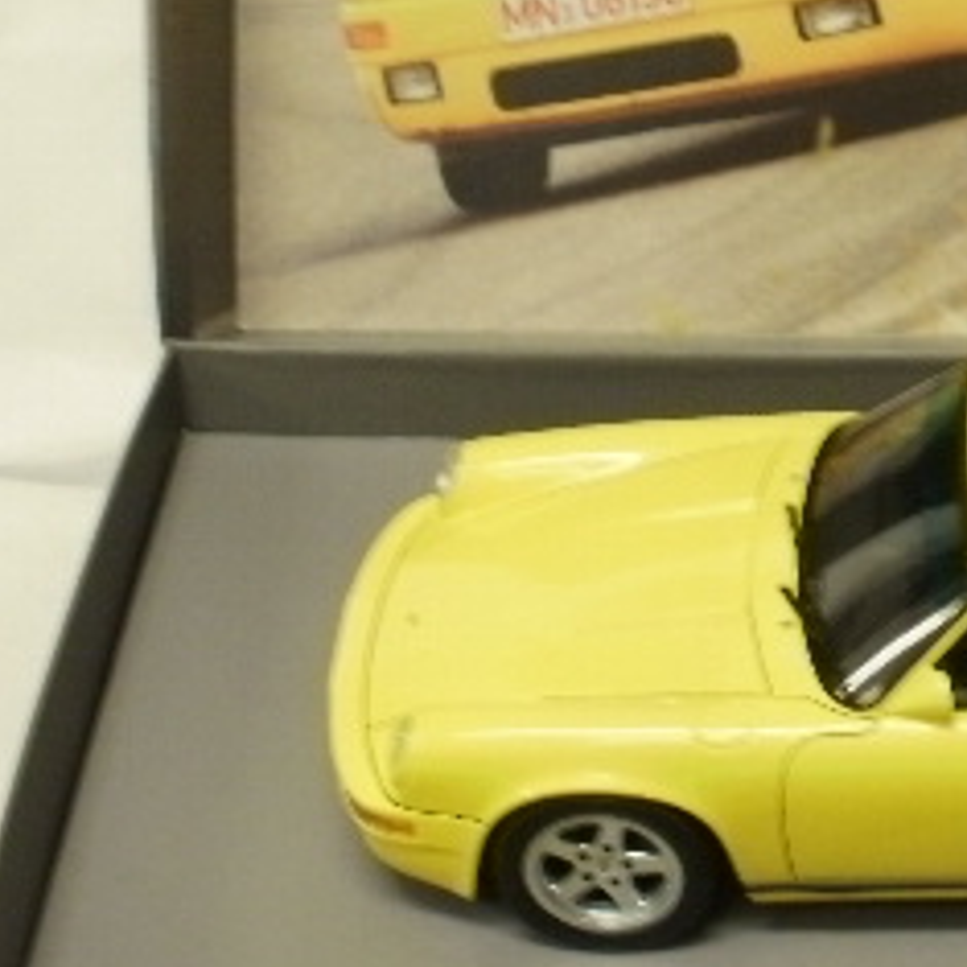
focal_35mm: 106
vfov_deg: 16.4
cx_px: 971
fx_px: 3350
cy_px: 321
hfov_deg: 16.1
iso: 125
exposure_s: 1/8
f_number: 4
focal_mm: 7.7
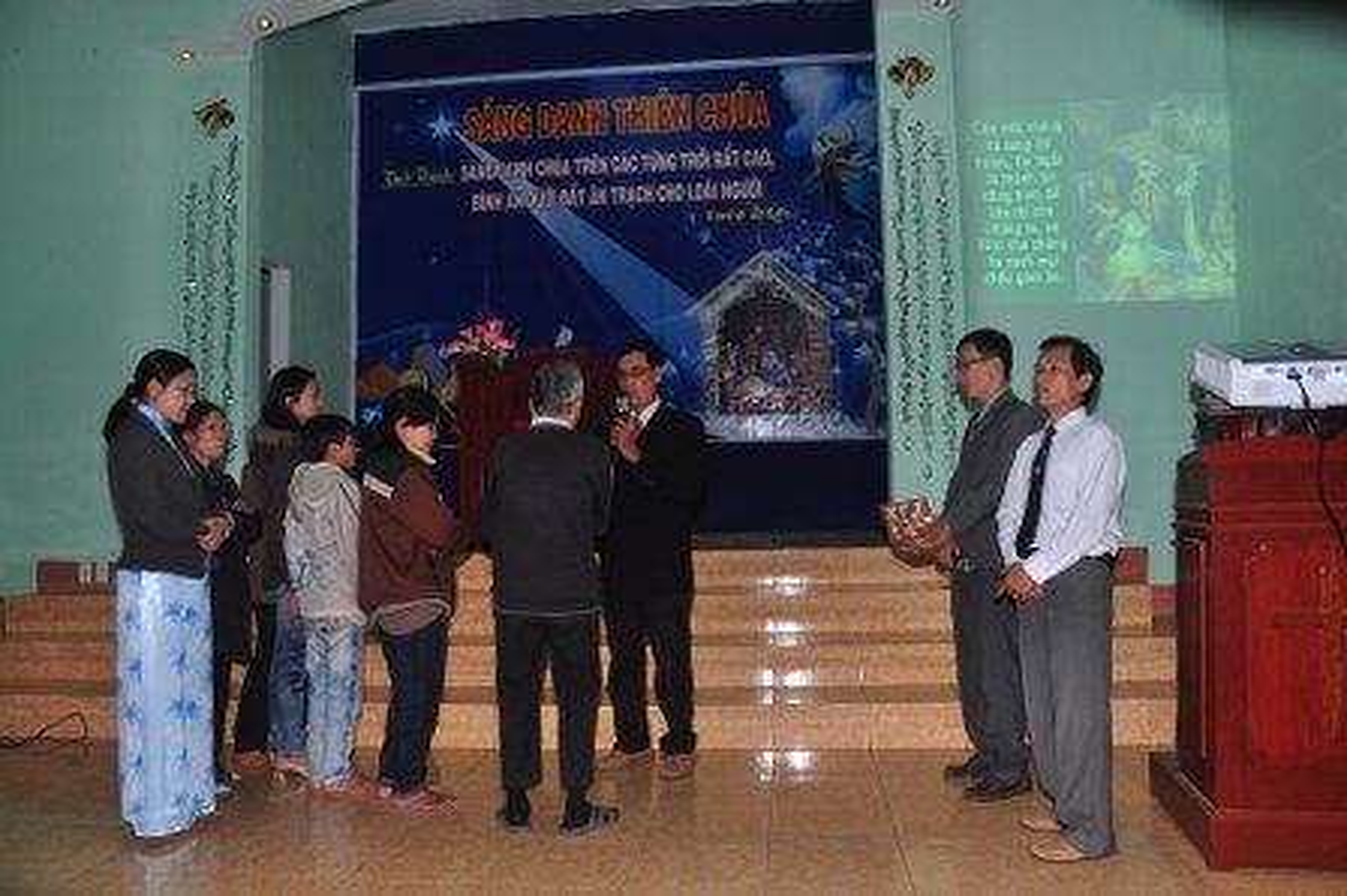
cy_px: 448
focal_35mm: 27
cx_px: 674
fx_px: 1009
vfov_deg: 47.9
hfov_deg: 67.4
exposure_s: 1/100
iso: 200
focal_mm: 18
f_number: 5.6
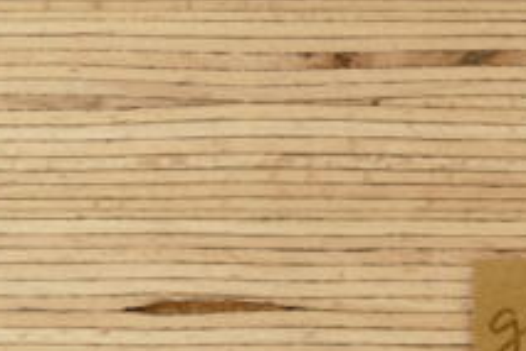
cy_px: 320
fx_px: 1680
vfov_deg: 11.8
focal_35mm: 115
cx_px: 610
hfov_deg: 17.1
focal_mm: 17.27
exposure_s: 1/80
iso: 500
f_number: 6.3
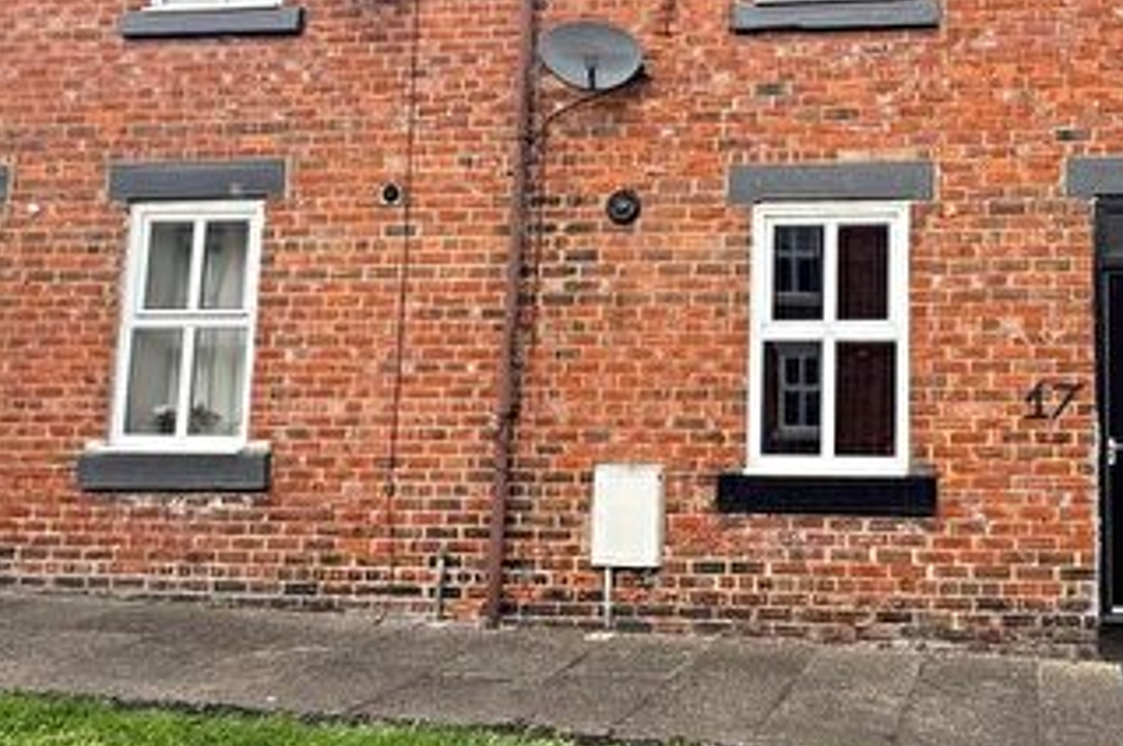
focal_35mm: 32
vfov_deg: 40.9
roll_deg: -0.7
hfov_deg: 53.7
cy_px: 315
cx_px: 940
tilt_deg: +4.9
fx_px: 997
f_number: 2.2
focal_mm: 2.22
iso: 50
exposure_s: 1/510
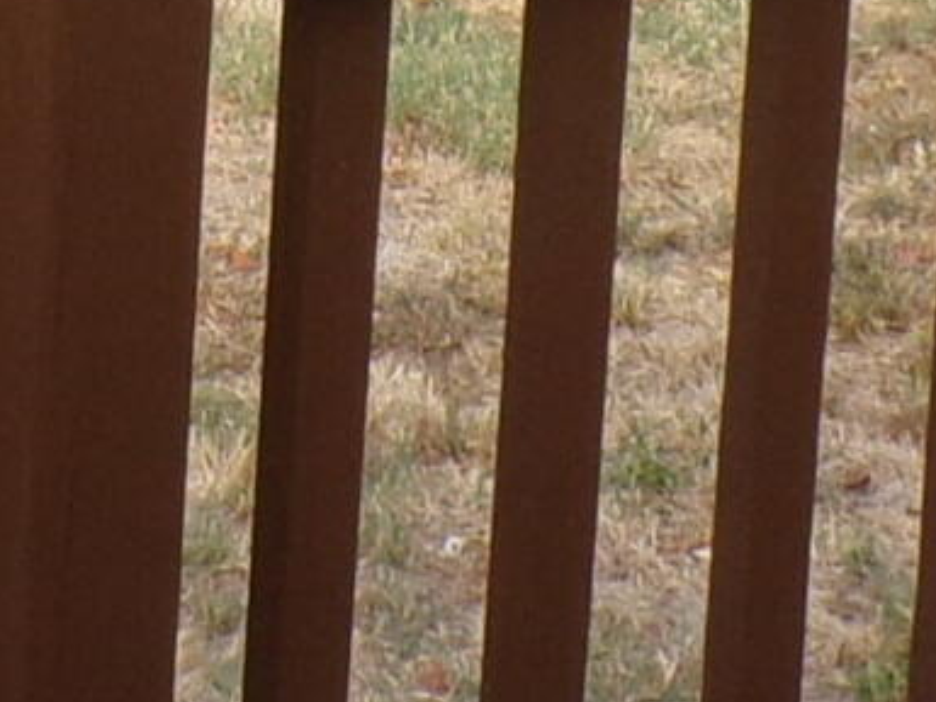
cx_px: 83
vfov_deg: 7.5
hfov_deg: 10.5
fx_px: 5058
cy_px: -899
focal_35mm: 187
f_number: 5.8
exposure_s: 1/90
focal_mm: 4.3
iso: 80
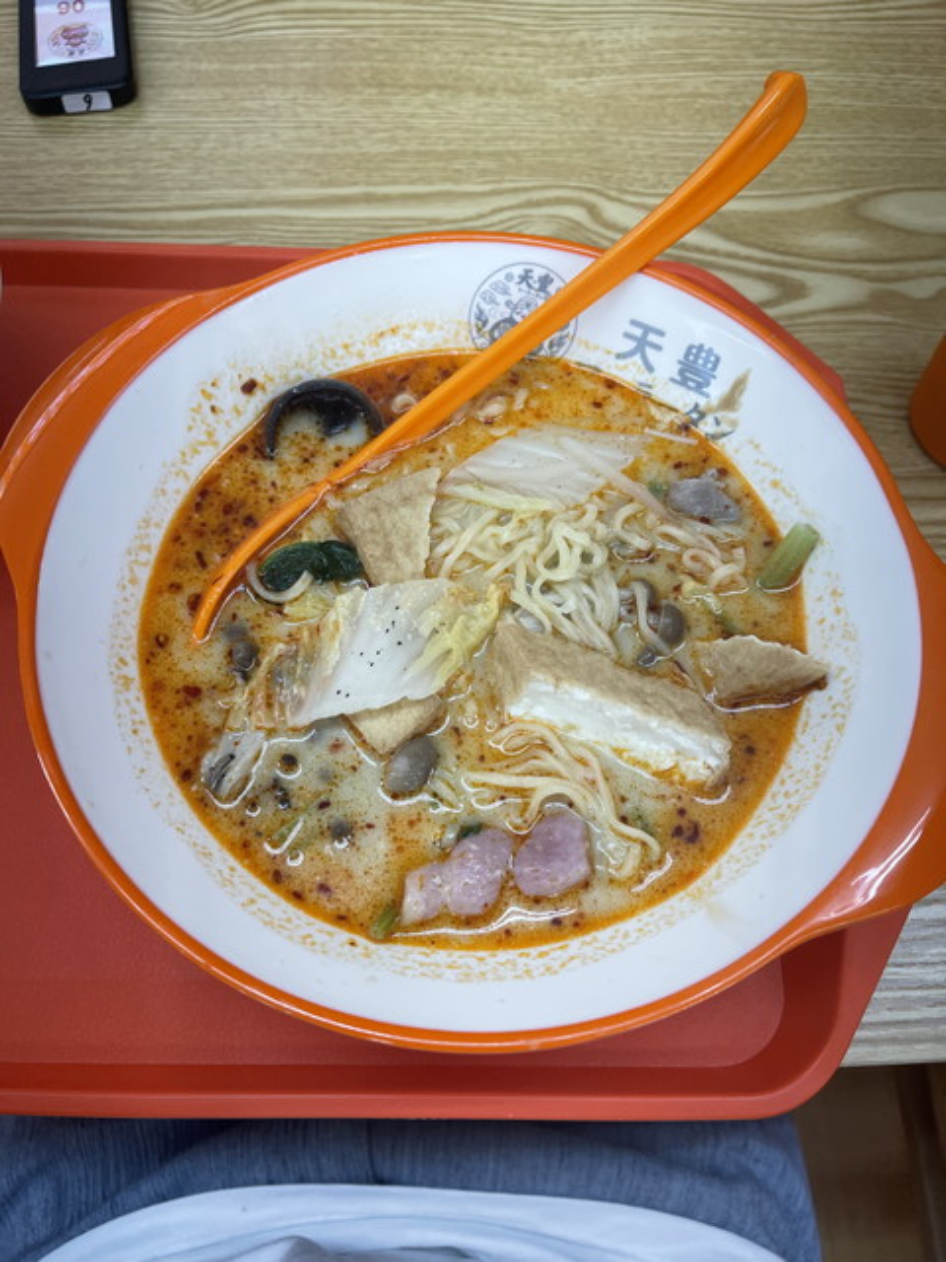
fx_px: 911
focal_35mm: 25
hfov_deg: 54.9
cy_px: 631
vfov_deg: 69.4
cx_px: 473
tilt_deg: -63.5
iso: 50
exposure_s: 1/120
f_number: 1.6
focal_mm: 5.1
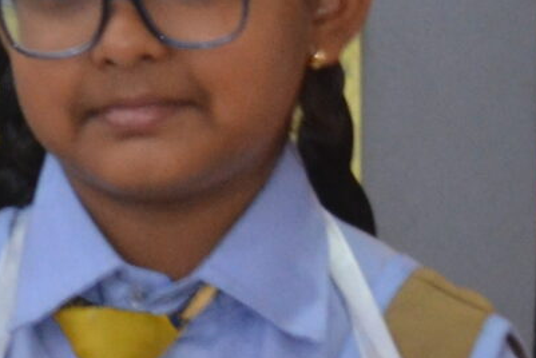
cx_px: -988
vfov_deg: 2.6
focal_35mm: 526
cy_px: 455
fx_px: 7840
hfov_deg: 3.8
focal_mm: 55
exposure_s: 1/60
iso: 1000
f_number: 4
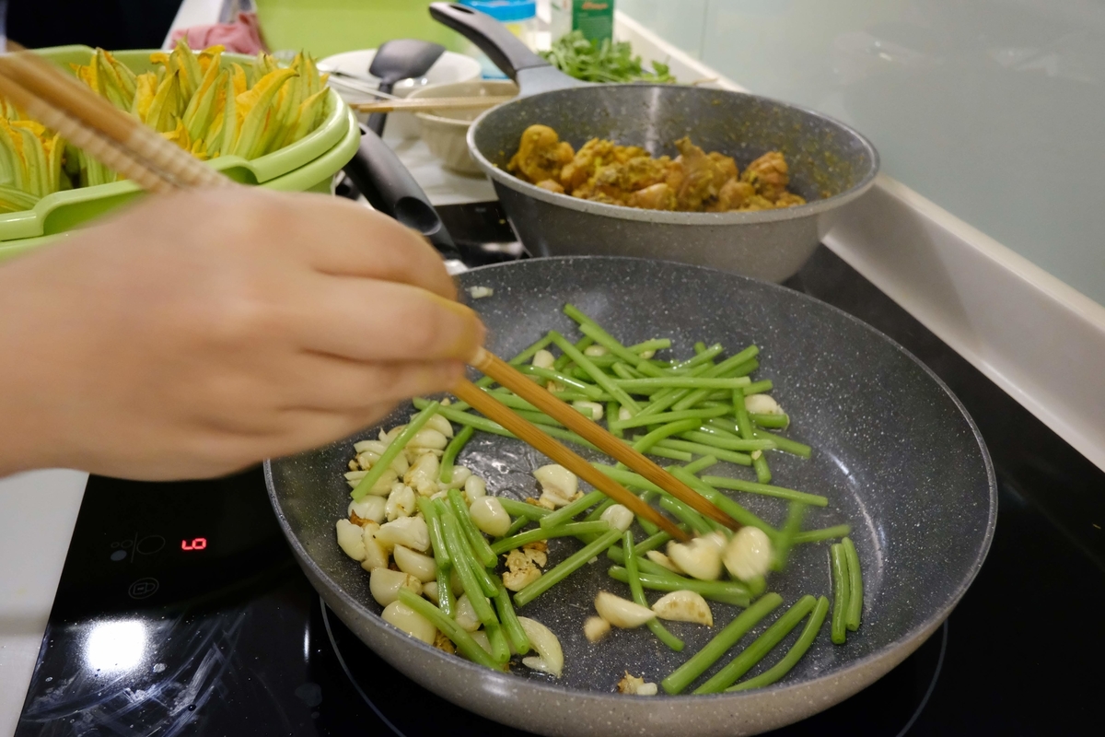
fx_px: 829
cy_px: 368
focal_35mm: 27
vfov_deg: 47.9
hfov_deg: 67.4
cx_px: 552
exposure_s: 1/80
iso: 8000
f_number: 5.6
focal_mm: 18
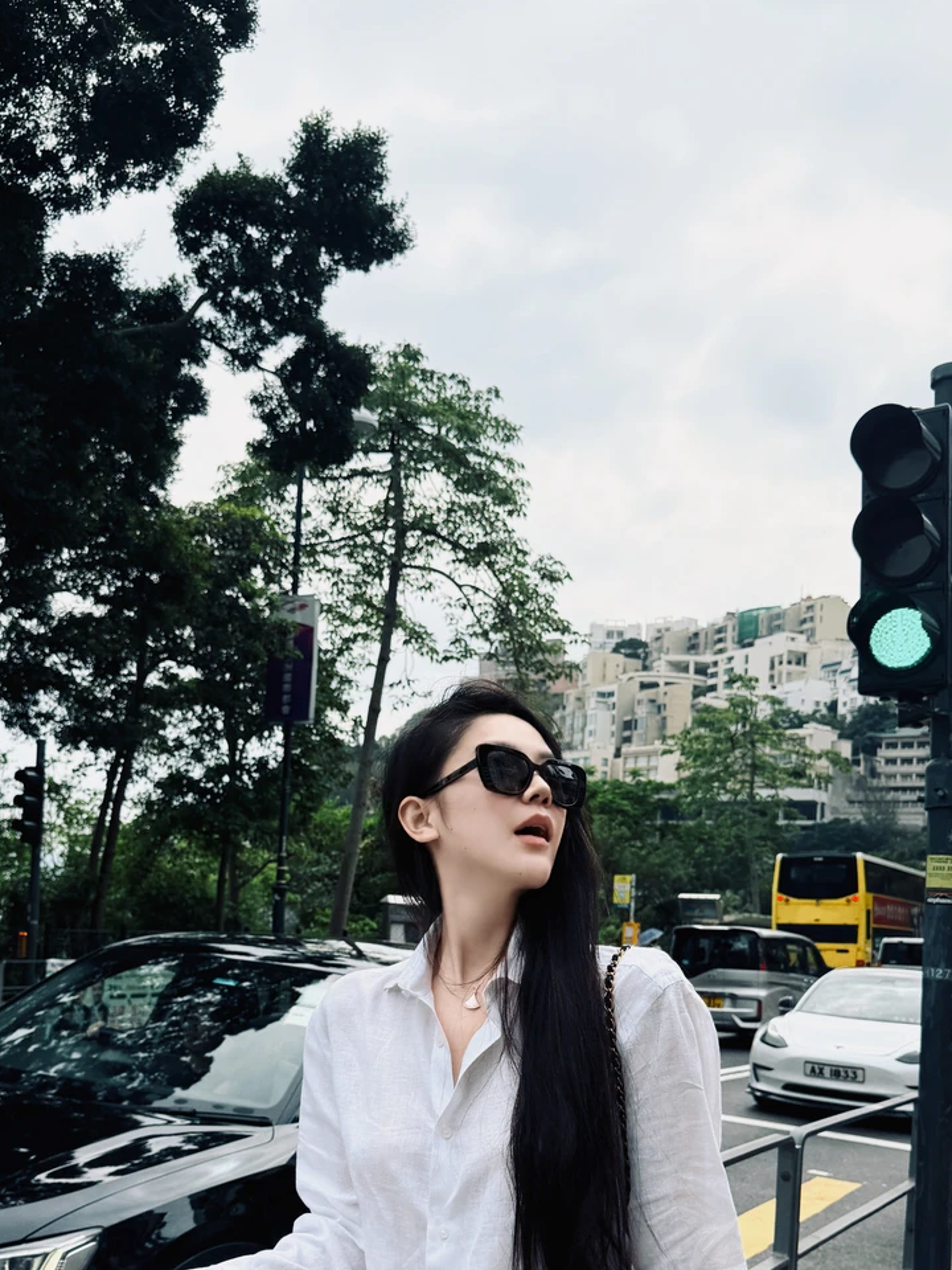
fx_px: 1320
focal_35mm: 36
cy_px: 872
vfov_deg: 50.2
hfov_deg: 39.6
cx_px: 419
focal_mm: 6.76
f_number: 1.78
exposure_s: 1/5319
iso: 80
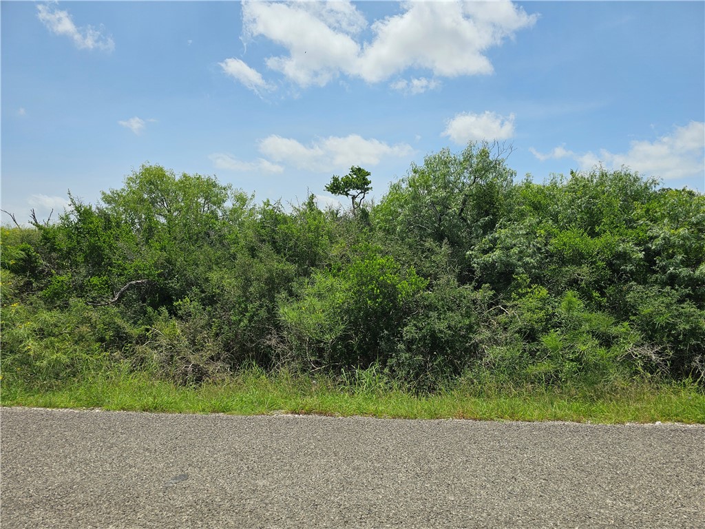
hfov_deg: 73.9
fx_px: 468
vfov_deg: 58.9
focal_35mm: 23
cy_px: 264
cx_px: 352
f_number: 1.7
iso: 10
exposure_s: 1/1488
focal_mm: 6.3
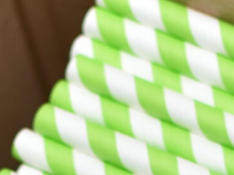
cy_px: 467
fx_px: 2354
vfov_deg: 4.2
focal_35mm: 348
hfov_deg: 5.7
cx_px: 296
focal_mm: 35
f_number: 1.8
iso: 200
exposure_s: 1/200
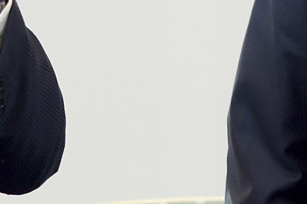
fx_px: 5091
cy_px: -80
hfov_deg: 3.5
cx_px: 156
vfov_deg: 2.3
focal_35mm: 597
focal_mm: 135
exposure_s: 1/400
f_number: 3.5
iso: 2000
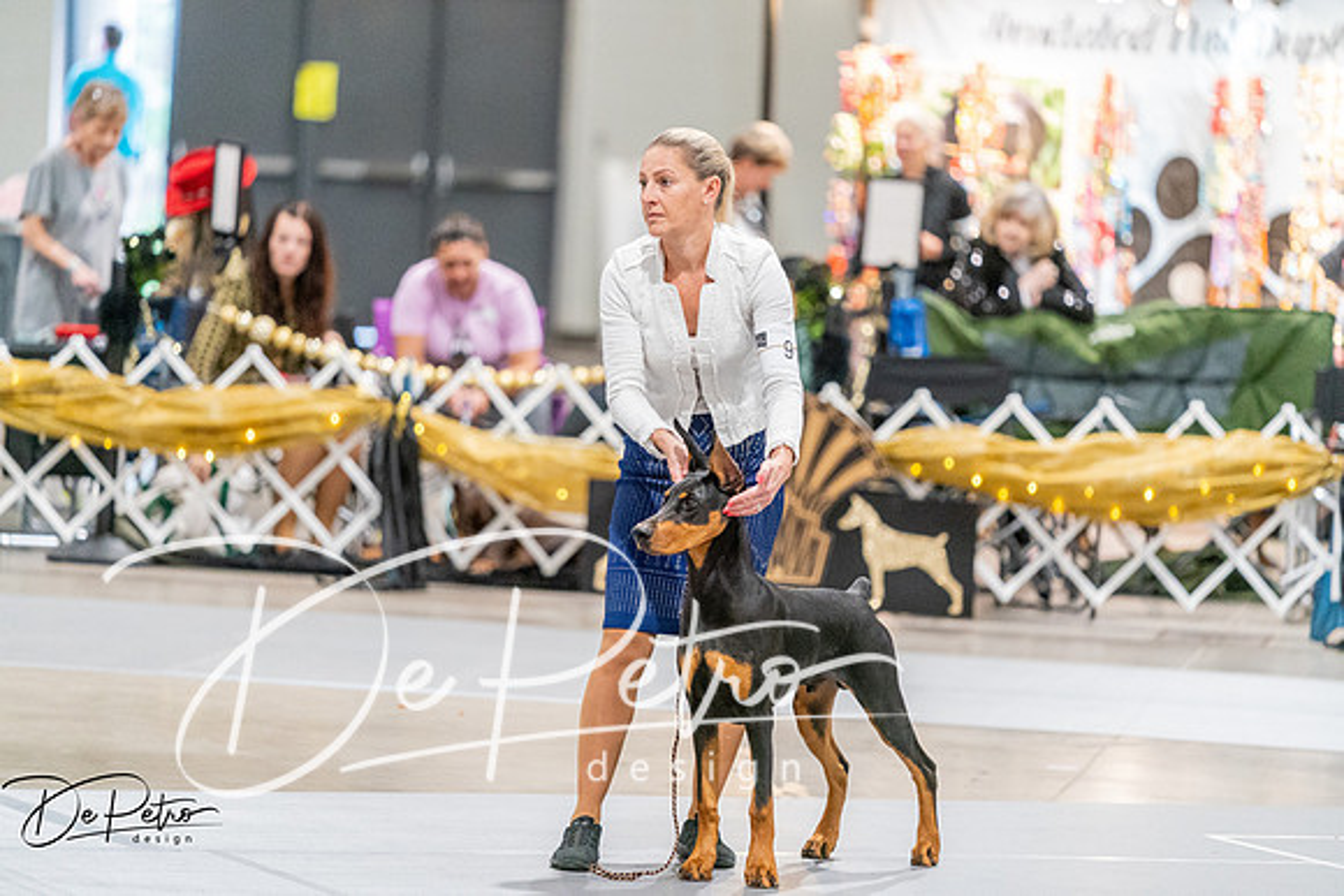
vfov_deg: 6.9
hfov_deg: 10.3
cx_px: 672
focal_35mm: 200
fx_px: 7468
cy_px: 448
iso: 6400
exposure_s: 1/250
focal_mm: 200
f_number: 2.8
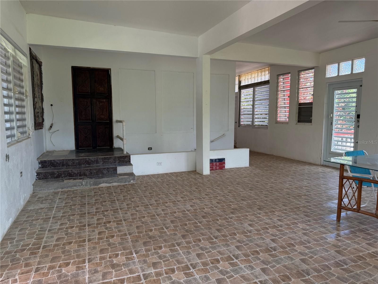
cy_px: 142
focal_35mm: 24
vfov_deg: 56.8
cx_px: 189
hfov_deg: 71.6
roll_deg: +0.4
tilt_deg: -6.3
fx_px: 262
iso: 100
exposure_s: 1/224
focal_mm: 6.76
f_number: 1.78
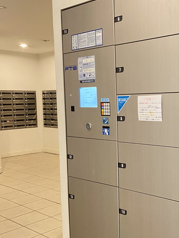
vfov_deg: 42.9
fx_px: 303
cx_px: 146
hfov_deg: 31.9
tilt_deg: -5.5
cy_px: 134
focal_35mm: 44
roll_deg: +0.5
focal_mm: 4.25
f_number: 1.8
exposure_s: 1/44
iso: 500
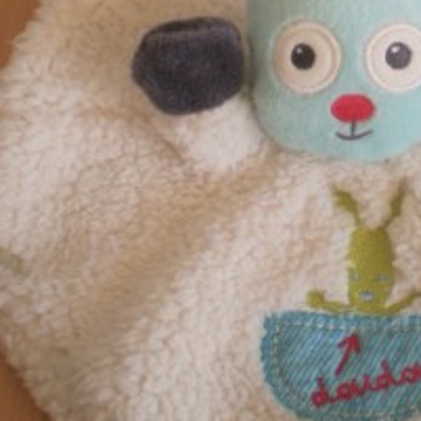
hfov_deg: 19.6
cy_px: 44
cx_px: 364
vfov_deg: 19.6
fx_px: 1197
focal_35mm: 87
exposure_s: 1/55.7
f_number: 3.1
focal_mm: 6.3
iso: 68
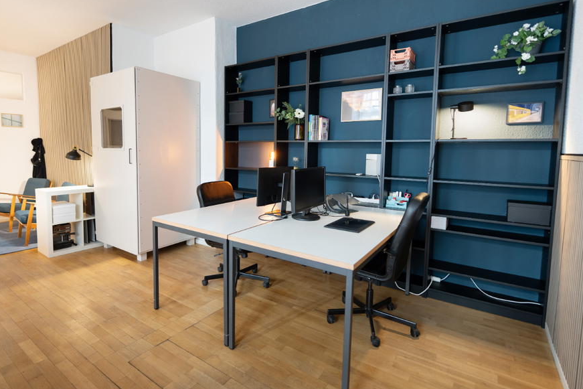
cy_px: 177
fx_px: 292
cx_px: 253
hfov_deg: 89.5
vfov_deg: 67.3
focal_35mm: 18
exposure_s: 1/6
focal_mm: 14
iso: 320
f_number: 1.8
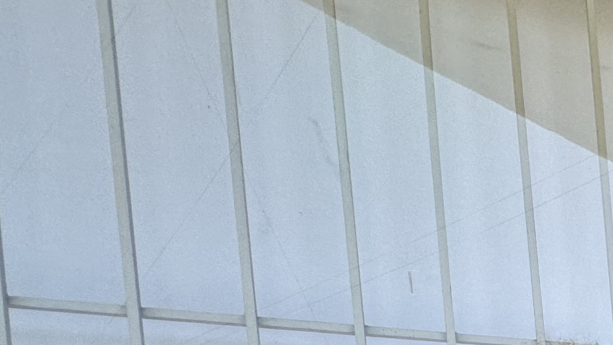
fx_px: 813
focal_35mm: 50
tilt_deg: +0.7
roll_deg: +5.4
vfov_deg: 18.8
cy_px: 612
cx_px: 906
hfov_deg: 28.3
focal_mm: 2.22
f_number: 2.2
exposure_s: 1/532
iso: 40
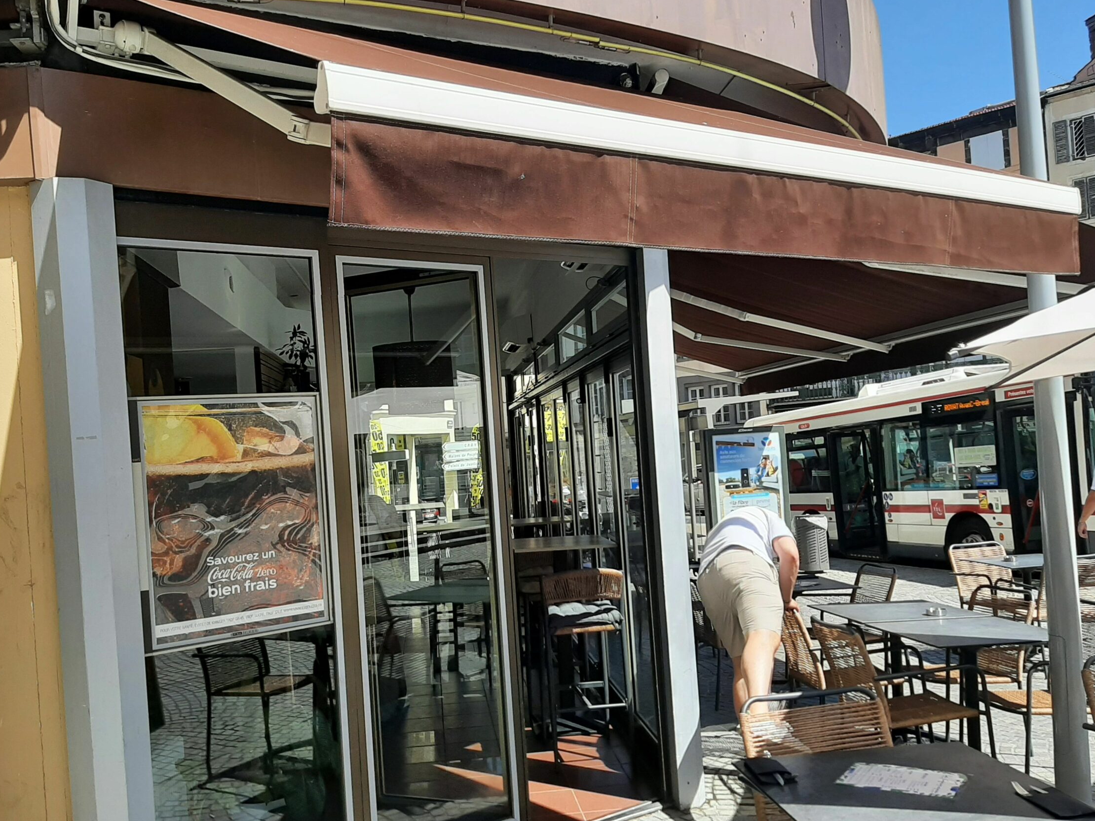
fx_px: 949
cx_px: 501
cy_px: 430
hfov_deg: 59.9
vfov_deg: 46.8
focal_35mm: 30
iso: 40
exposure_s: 1/1464
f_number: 1.7
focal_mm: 3.93
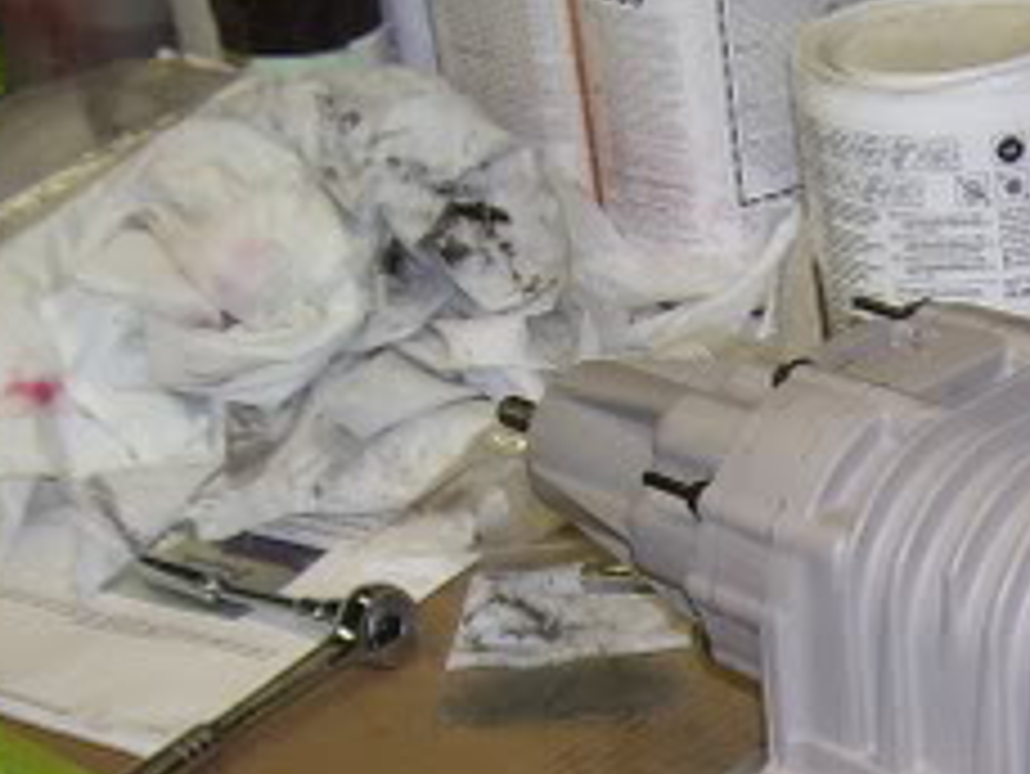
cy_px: 778
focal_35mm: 95
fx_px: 2828
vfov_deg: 15.3
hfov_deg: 19.5
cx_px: 1228
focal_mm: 5.6
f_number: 2.7
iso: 80
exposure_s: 1/60
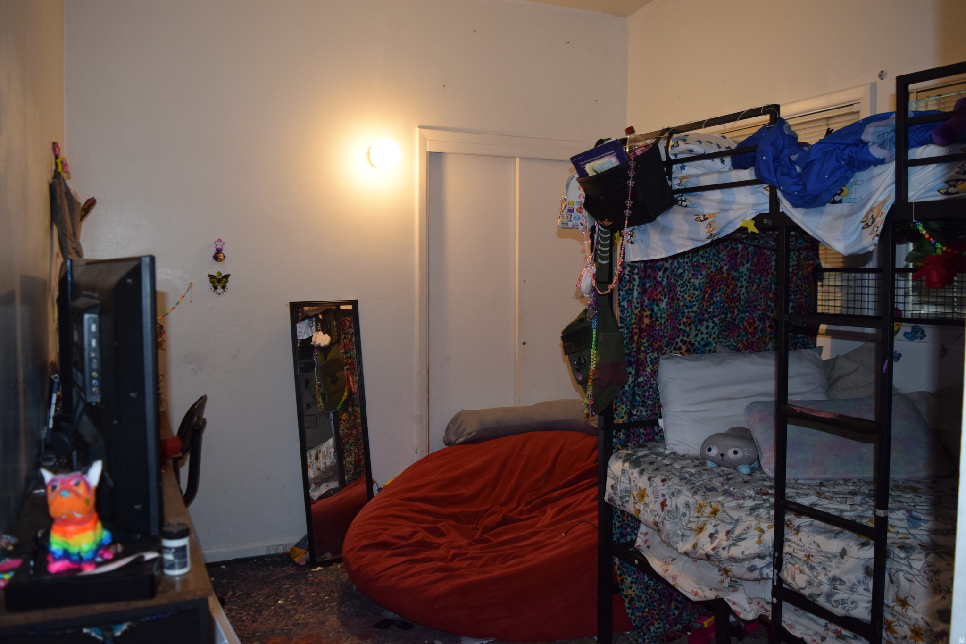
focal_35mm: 30
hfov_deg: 61.9
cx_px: 483
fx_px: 805
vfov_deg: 43.6
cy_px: 322
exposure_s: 1/60
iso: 900
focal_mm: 20
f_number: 3.5
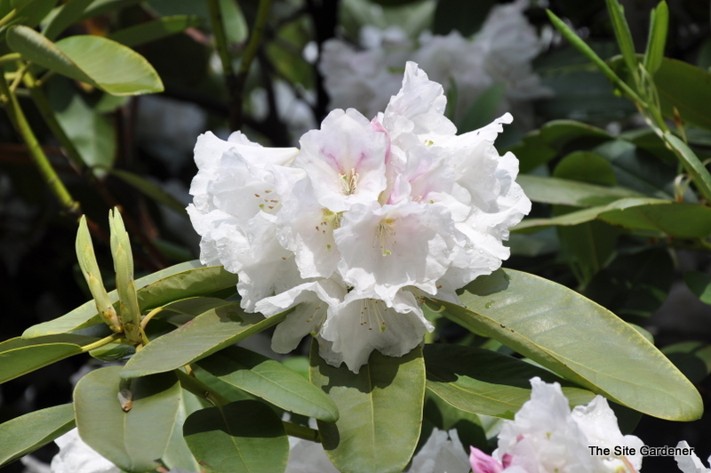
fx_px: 3108
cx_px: 356
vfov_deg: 8.7
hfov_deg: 13.1
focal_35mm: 158
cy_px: 236
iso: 200
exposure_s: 1/320
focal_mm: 105
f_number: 9
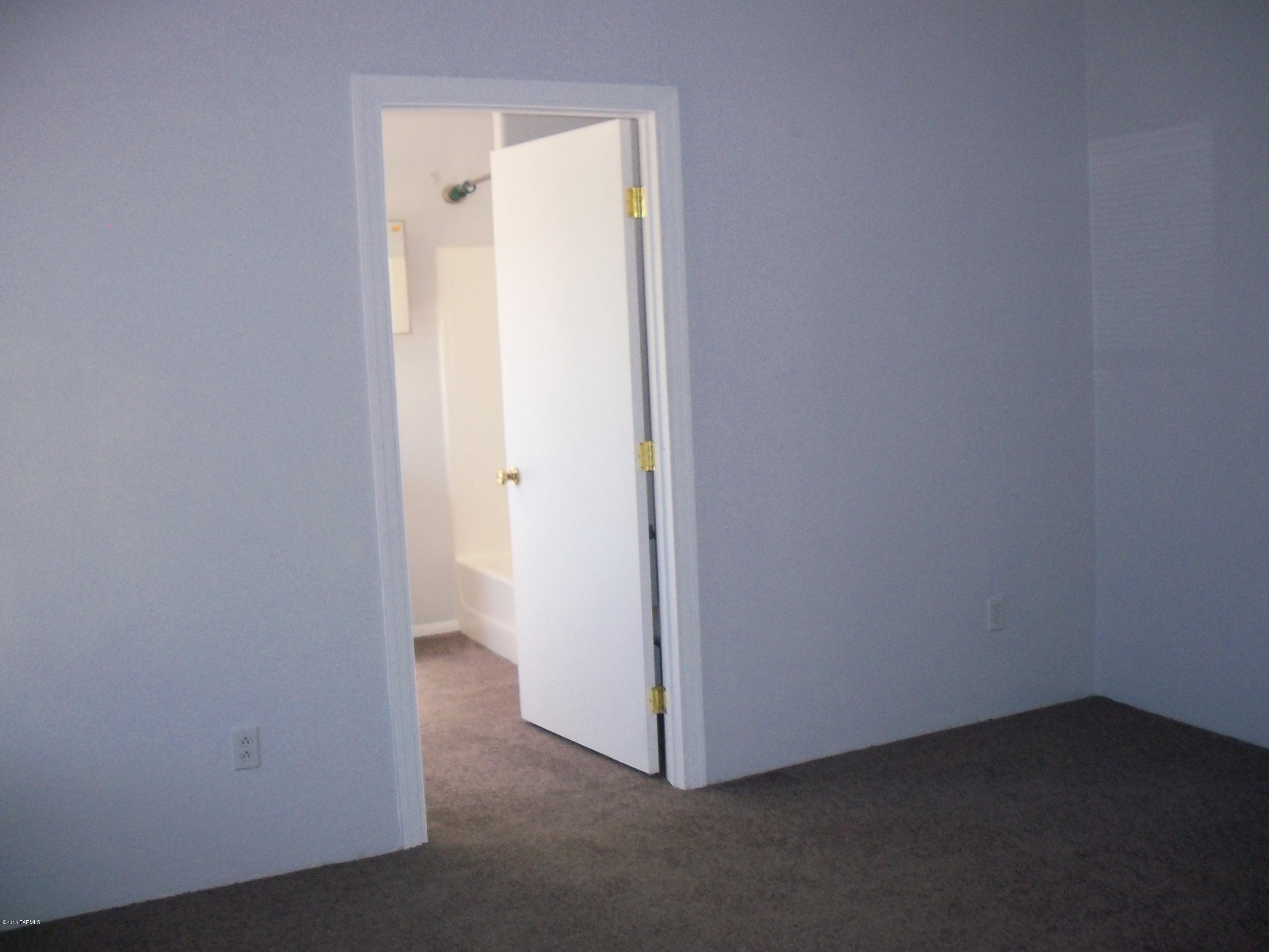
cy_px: 476
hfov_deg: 49.0
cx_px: 634
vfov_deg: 37.7
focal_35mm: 38
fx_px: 1393
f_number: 3.5
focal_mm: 6.3
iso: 250
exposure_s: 1/80
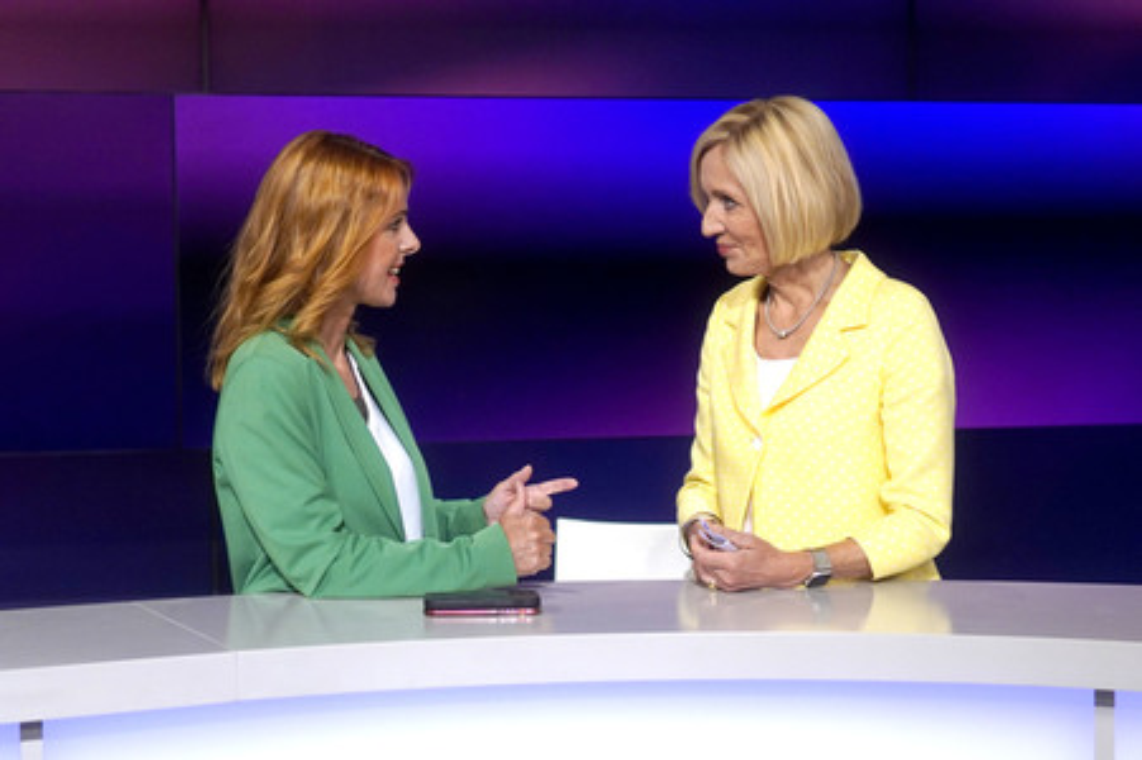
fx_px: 1426
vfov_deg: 29.8
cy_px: 380
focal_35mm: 45
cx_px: 571
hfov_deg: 43.6
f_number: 1.4
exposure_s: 1/1250
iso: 640
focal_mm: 30
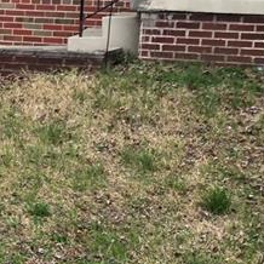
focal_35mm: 116
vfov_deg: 15.0
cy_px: 126
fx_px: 1001
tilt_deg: -7.0
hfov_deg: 13.1
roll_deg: -2.8
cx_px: -253
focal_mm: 3.99
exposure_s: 1/838
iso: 20
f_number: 1.8
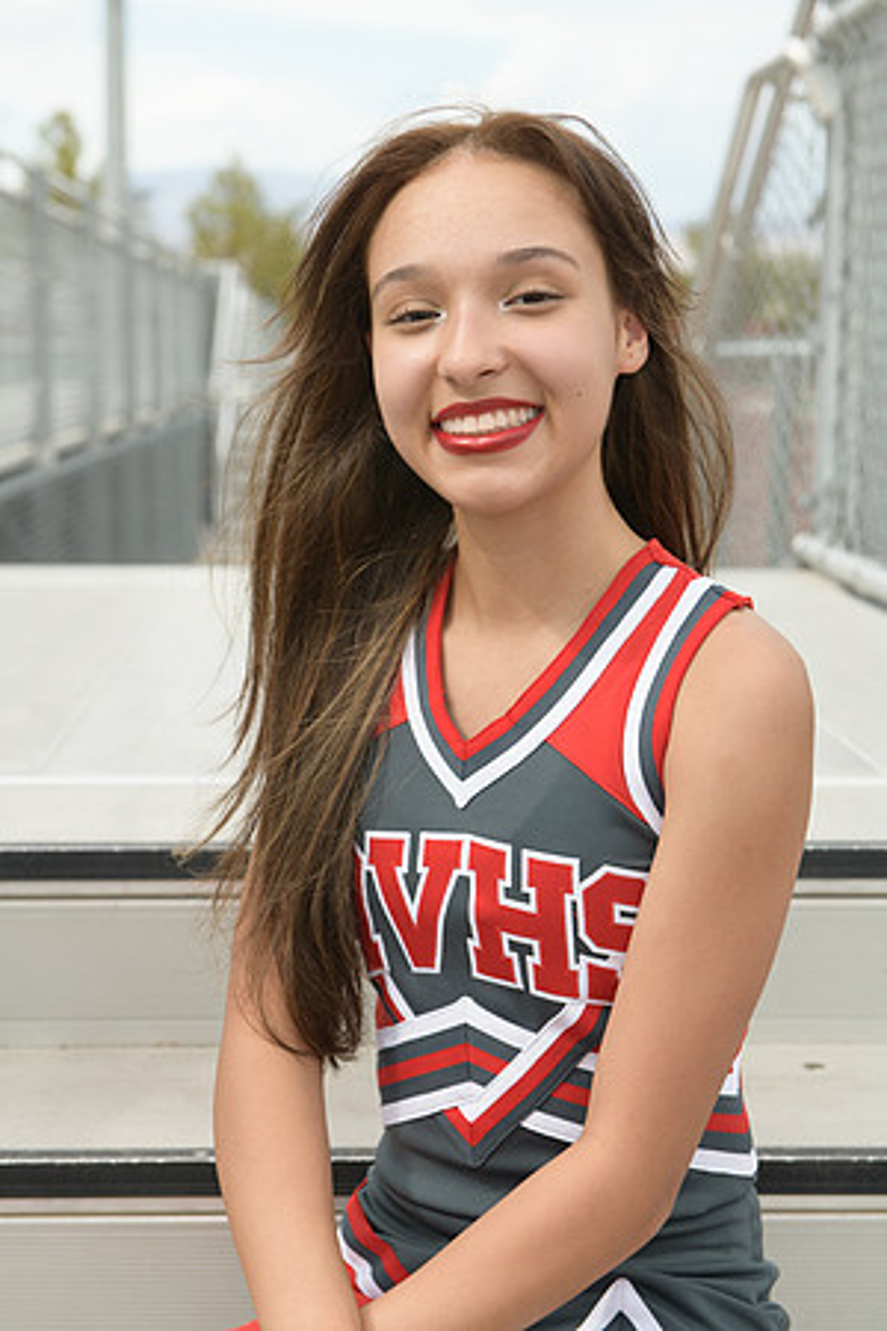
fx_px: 2587
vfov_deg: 28.8
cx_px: 444
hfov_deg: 19.5
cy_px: 666
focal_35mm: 70
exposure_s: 1/1250
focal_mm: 70
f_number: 5.6
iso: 800
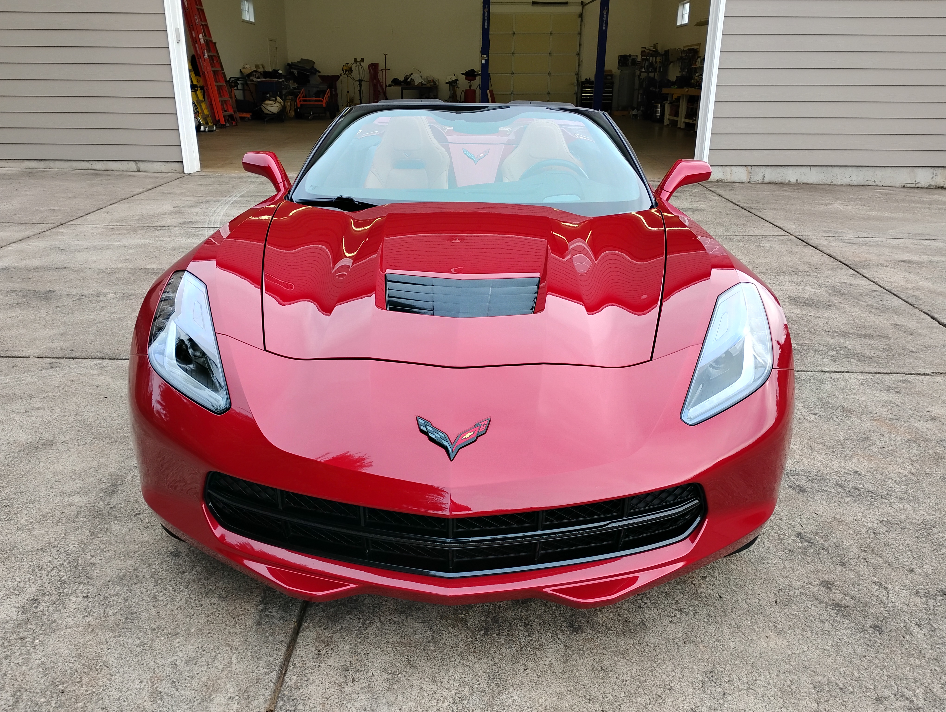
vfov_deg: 49.9
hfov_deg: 63.4
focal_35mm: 28
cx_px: 473
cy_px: 356
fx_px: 766
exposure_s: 1/159
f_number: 1.8
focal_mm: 4.26
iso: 185
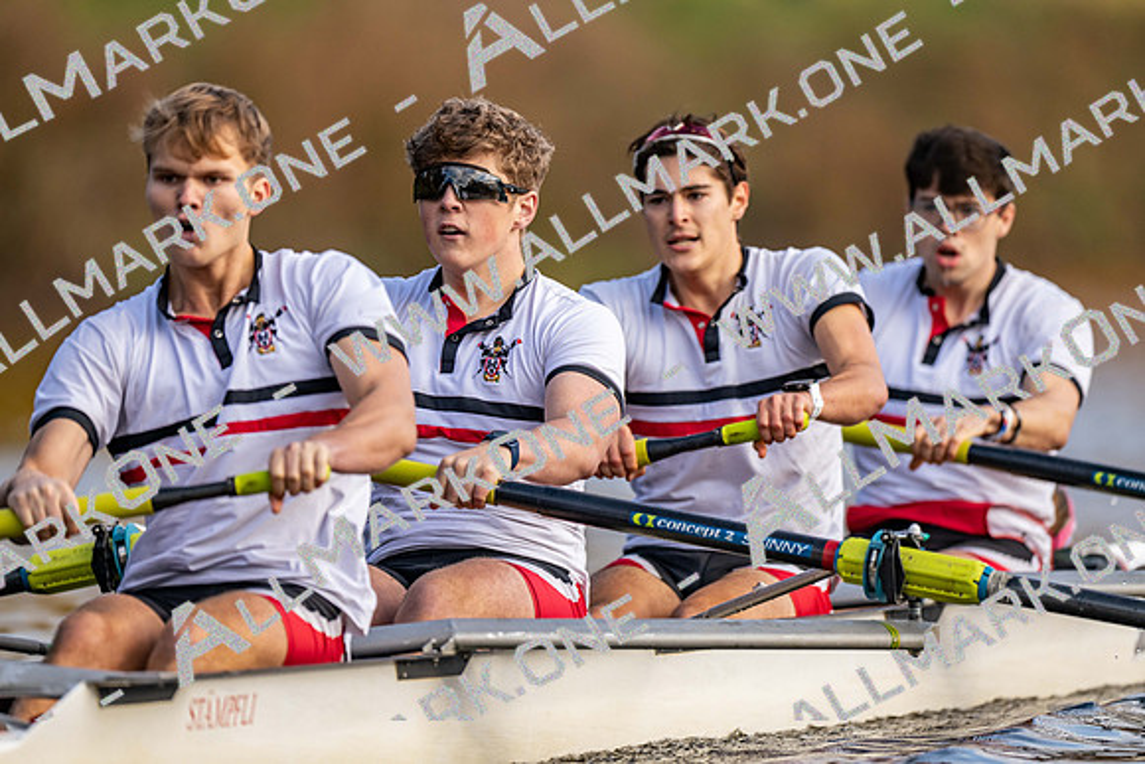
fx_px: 19087
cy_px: 382
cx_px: 572
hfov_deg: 3.4
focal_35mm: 600
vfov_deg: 2.3
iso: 800
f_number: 4
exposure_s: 1/2500
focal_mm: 600
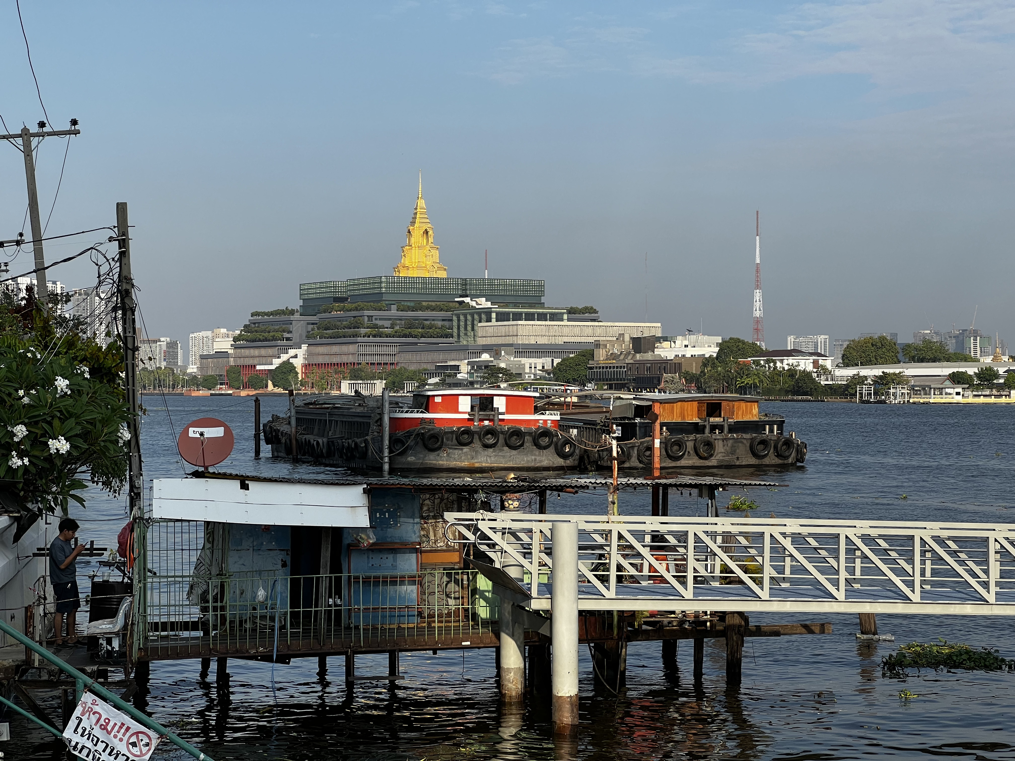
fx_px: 2258
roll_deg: +0.0
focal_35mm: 77
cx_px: 508
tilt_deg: +0.7
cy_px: 380
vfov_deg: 19.1
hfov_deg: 25.3
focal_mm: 9
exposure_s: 1/633
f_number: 2.8
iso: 32
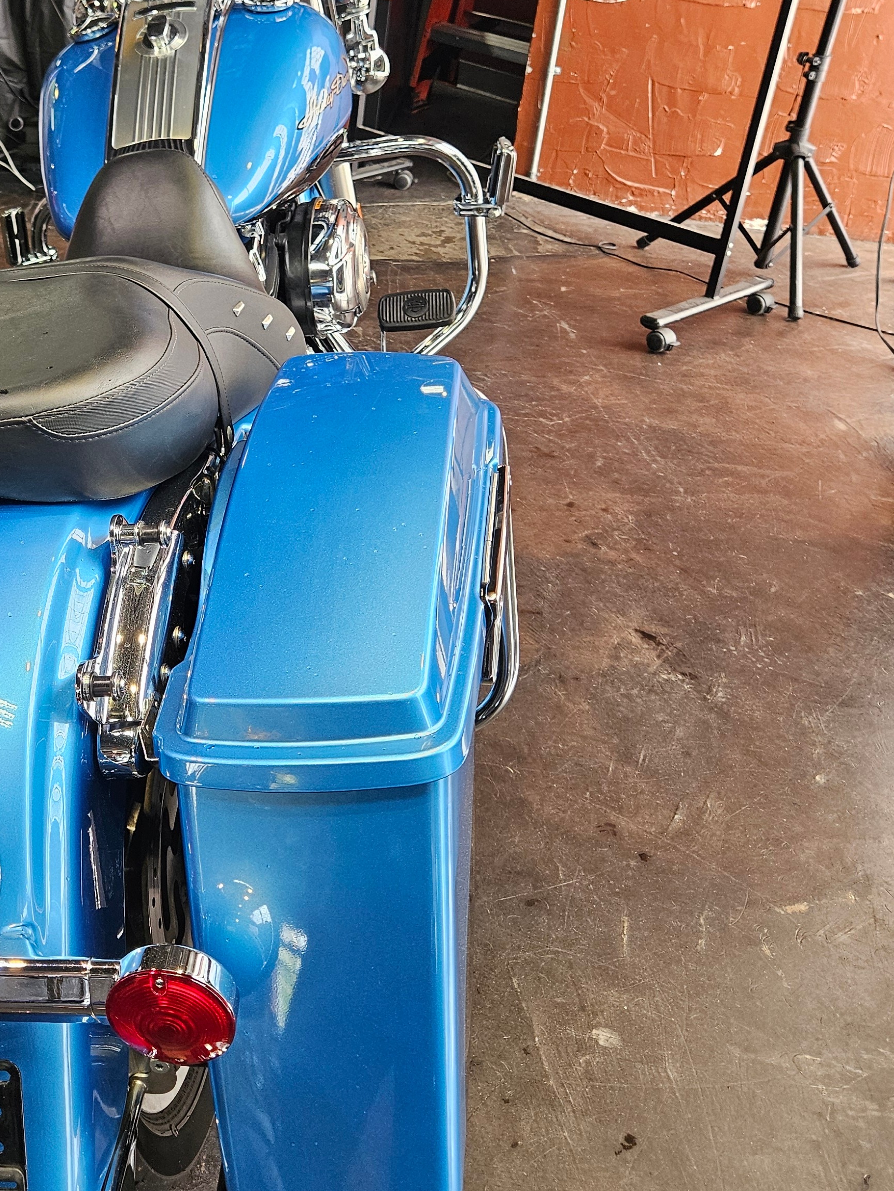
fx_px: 1377
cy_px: 485
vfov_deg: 46.6
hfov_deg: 34.6
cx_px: 154
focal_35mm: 40
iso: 250
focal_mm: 5.4
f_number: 1.8
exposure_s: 1/120
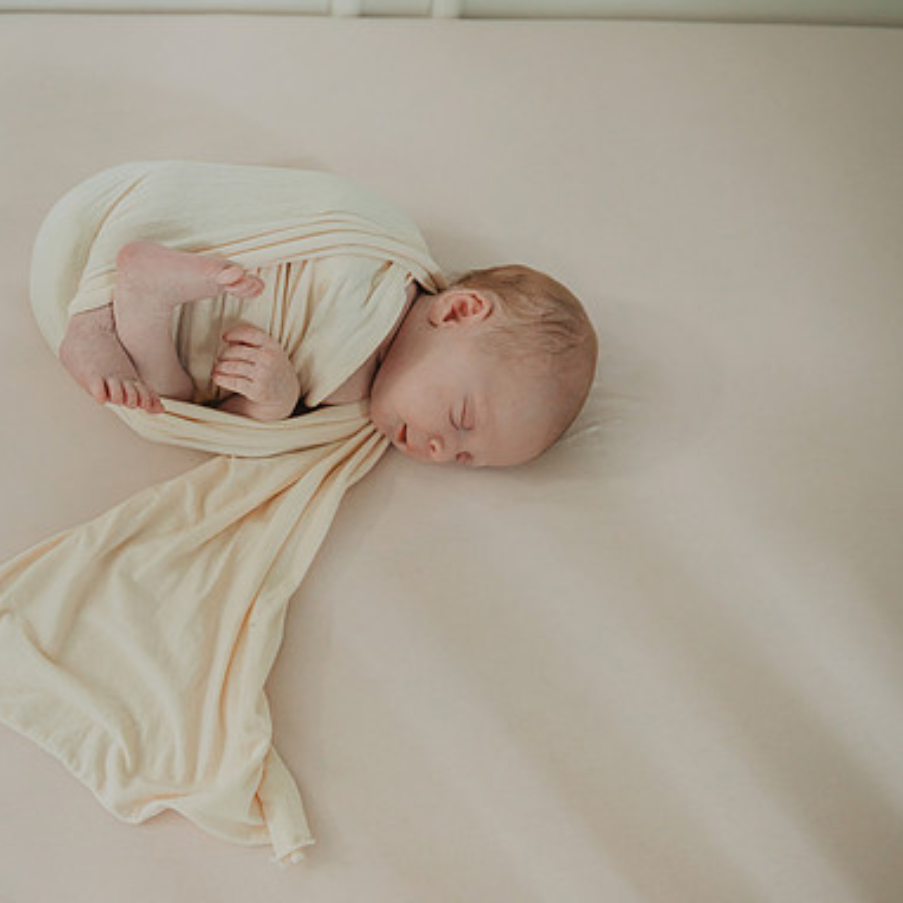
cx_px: 324
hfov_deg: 50.4
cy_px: 453
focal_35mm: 32
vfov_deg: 51.1
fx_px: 944
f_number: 2.8
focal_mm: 24
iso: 3200
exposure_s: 1/200
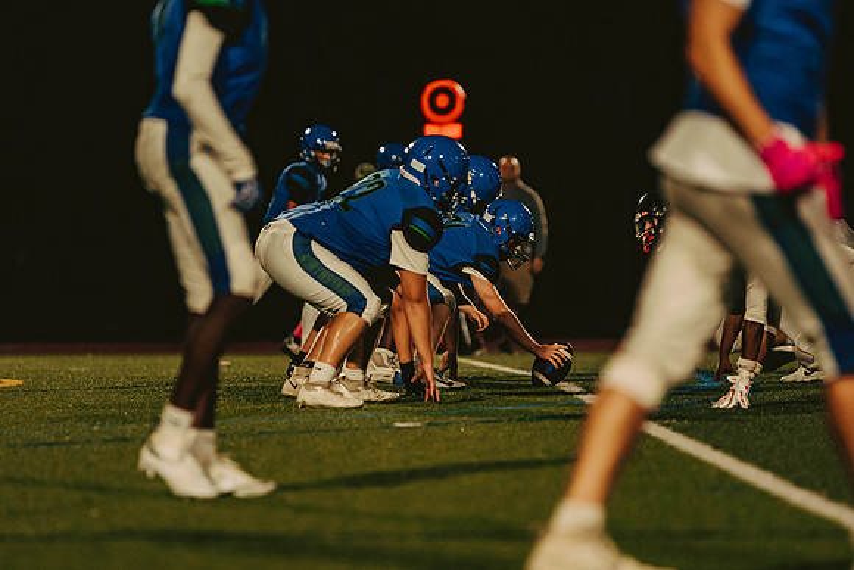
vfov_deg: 5.0
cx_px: 434
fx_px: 6497
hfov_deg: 7.5
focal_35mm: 274
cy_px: 246
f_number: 2.8
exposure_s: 1/1000
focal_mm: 200
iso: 2500
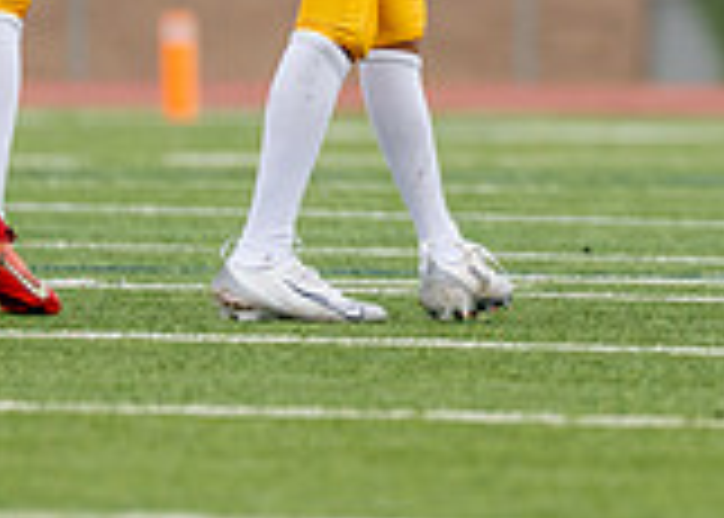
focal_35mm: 1164
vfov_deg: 1.2
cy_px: -168
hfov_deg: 1.7
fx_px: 23934
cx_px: 810
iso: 500
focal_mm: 200
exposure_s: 1/2000
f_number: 2.8
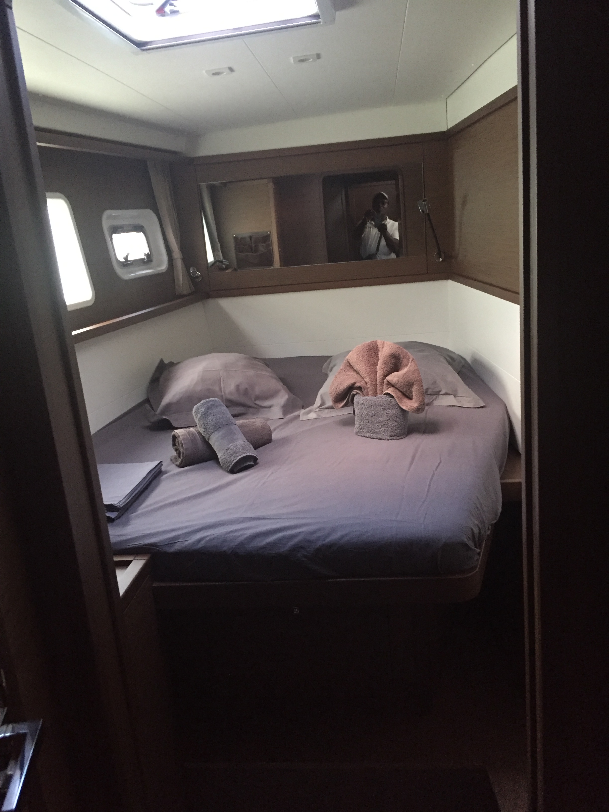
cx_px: 304
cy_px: 406
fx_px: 680
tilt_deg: -13.1
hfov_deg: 48.2
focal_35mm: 29
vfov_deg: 61.7
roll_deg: +5.8
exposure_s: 1/17
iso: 250
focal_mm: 4.15
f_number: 2.2
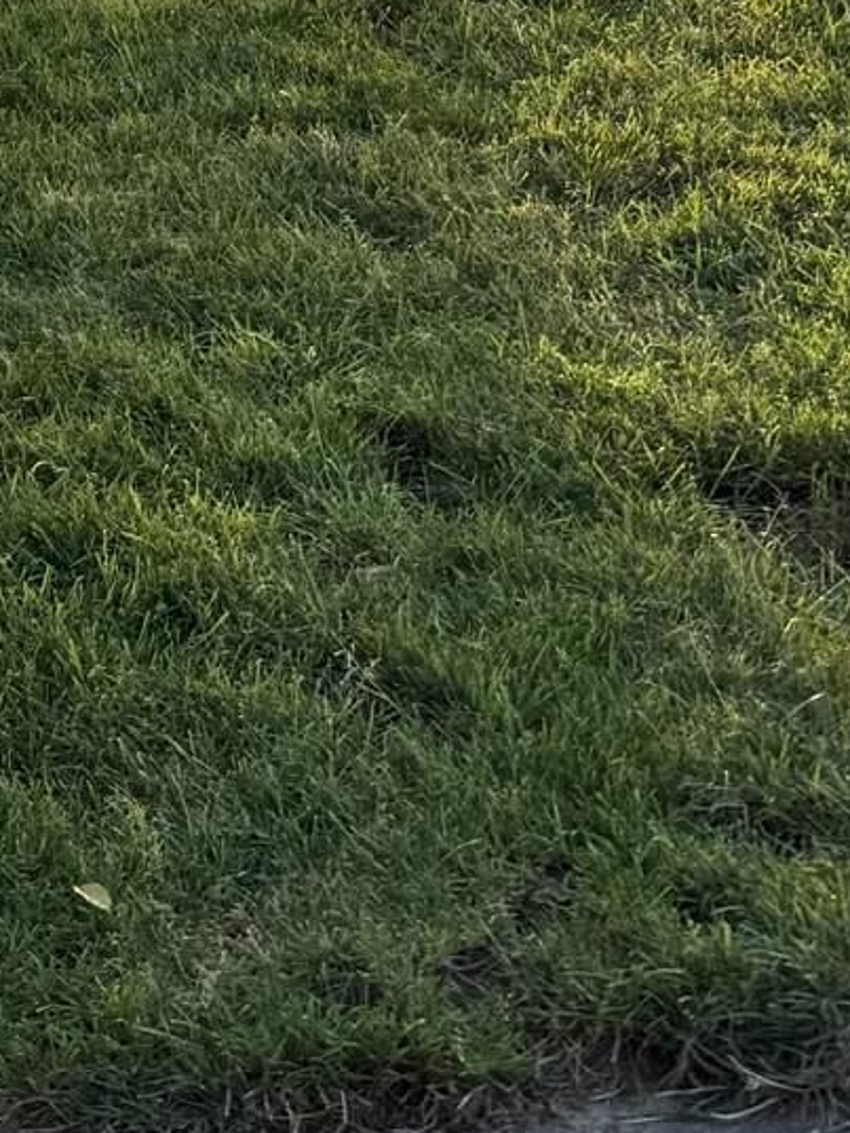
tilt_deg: +1.1
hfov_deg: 13.7
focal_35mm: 103
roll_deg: +3.6
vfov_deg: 15.5
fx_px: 3371
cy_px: -1072
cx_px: -352
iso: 100
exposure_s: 1/637
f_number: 1.78
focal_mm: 6.76
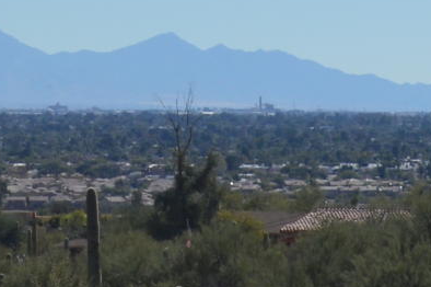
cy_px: -246
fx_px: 3278
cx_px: 21
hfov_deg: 7.5
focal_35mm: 274
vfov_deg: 4.9
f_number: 9
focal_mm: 24
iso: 100
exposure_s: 1/320
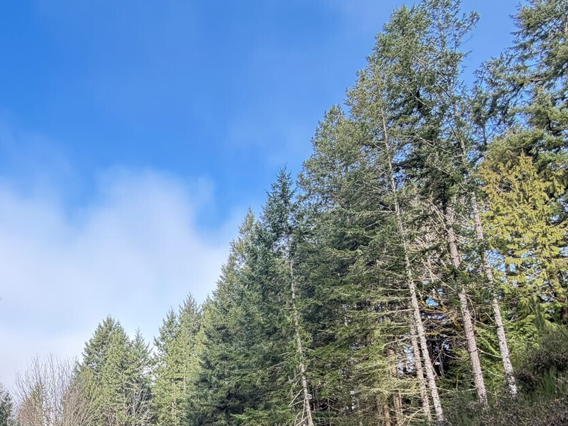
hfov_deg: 59.8
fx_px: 443
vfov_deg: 47.9
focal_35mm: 27
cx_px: 108
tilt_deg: +11.0
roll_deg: -0.2
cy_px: 352
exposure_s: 1/123
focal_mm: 2.22
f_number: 2.2
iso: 64
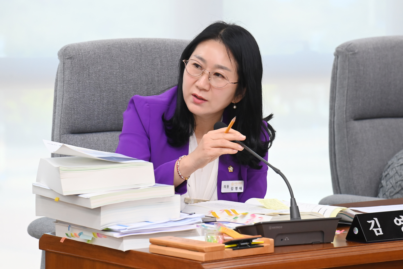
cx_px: 217
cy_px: 130
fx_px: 1489
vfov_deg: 10.3
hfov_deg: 15.4
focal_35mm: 133
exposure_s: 1/250
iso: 2500
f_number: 6.3
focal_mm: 120
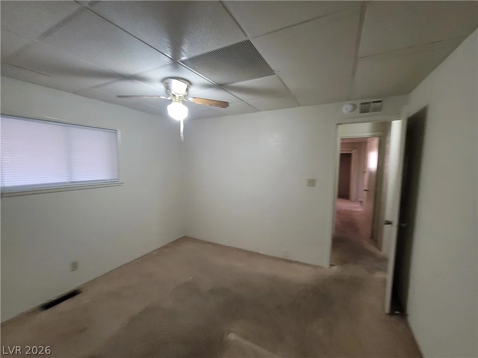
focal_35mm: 13
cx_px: 239
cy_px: 179
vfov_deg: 89.9
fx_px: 180
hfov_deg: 106.2
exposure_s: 1/60
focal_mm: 2.2
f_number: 2.2
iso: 400
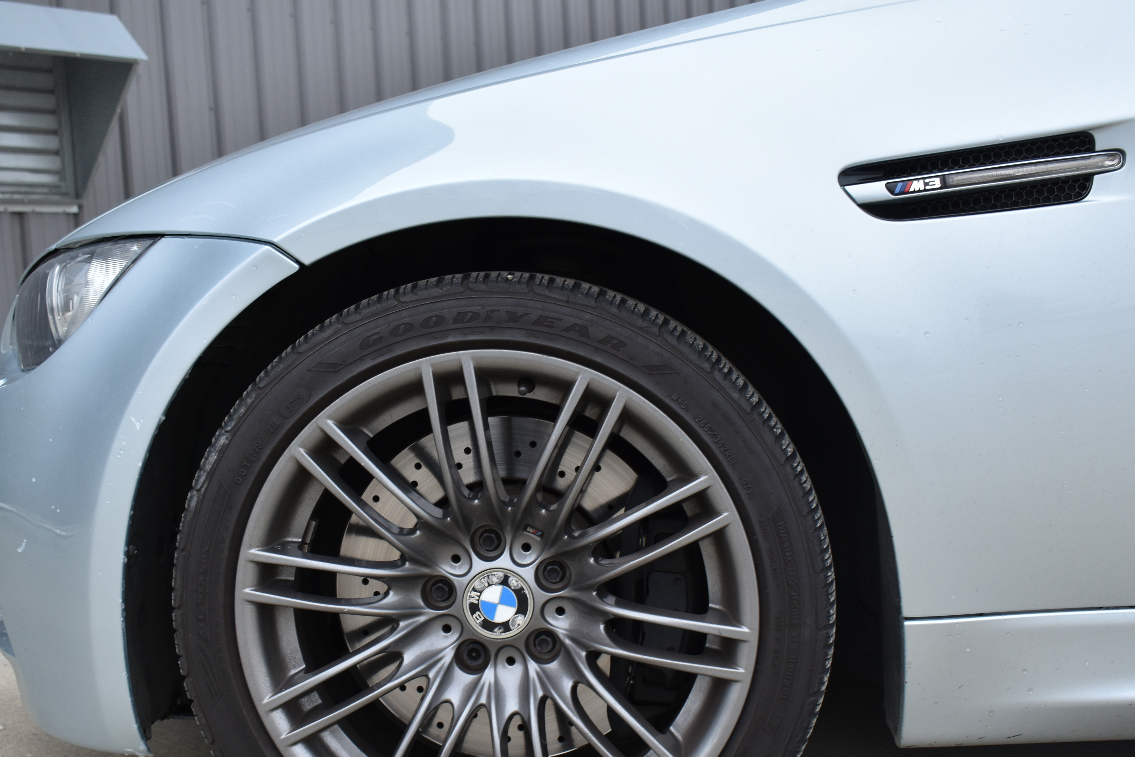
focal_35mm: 43
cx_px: 522
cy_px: 444
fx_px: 1344
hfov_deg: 45.8
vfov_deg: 31.4
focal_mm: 23
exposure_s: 1/40
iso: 280
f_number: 5.6
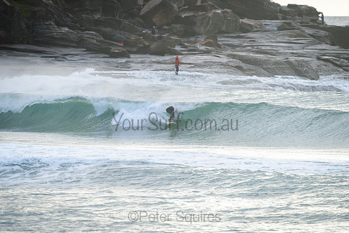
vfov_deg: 2.7
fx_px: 4875
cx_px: 174
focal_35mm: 503
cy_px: 116
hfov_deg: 4.1
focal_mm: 500
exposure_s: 1/1000
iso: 280
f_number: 5.6
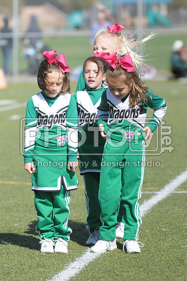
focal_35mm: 315
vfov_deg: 6.6
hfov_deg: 4.4
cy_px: 140
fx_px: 2462
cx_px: 94
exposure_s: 1/6400
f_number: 4
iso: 1000
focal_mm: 210
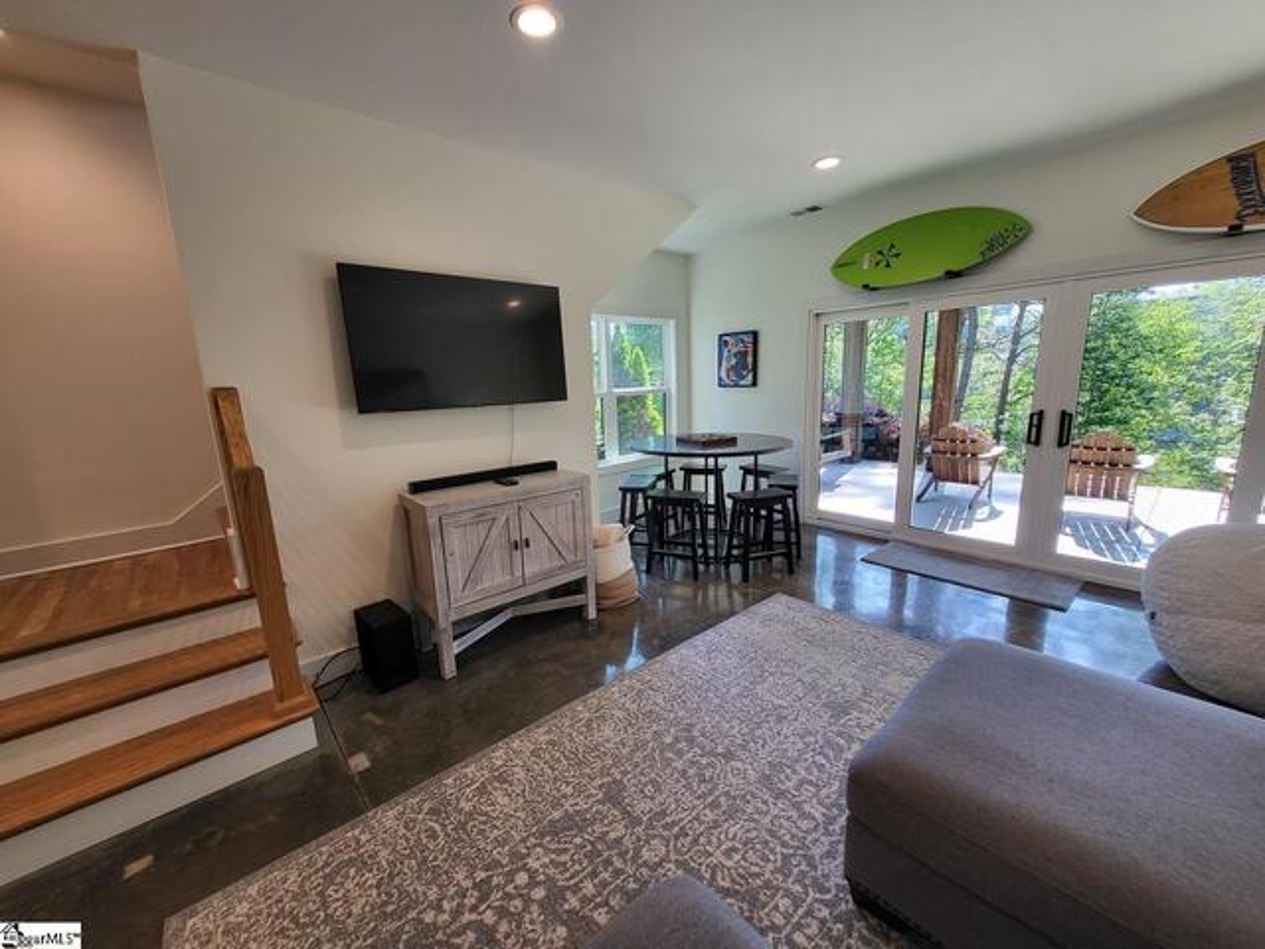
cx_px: 632
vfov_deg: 89.9
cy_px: 474
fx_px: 475
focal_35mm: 13
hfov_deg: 106.2
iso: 50
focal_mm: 1.74
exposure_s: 1/60
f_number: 2.2
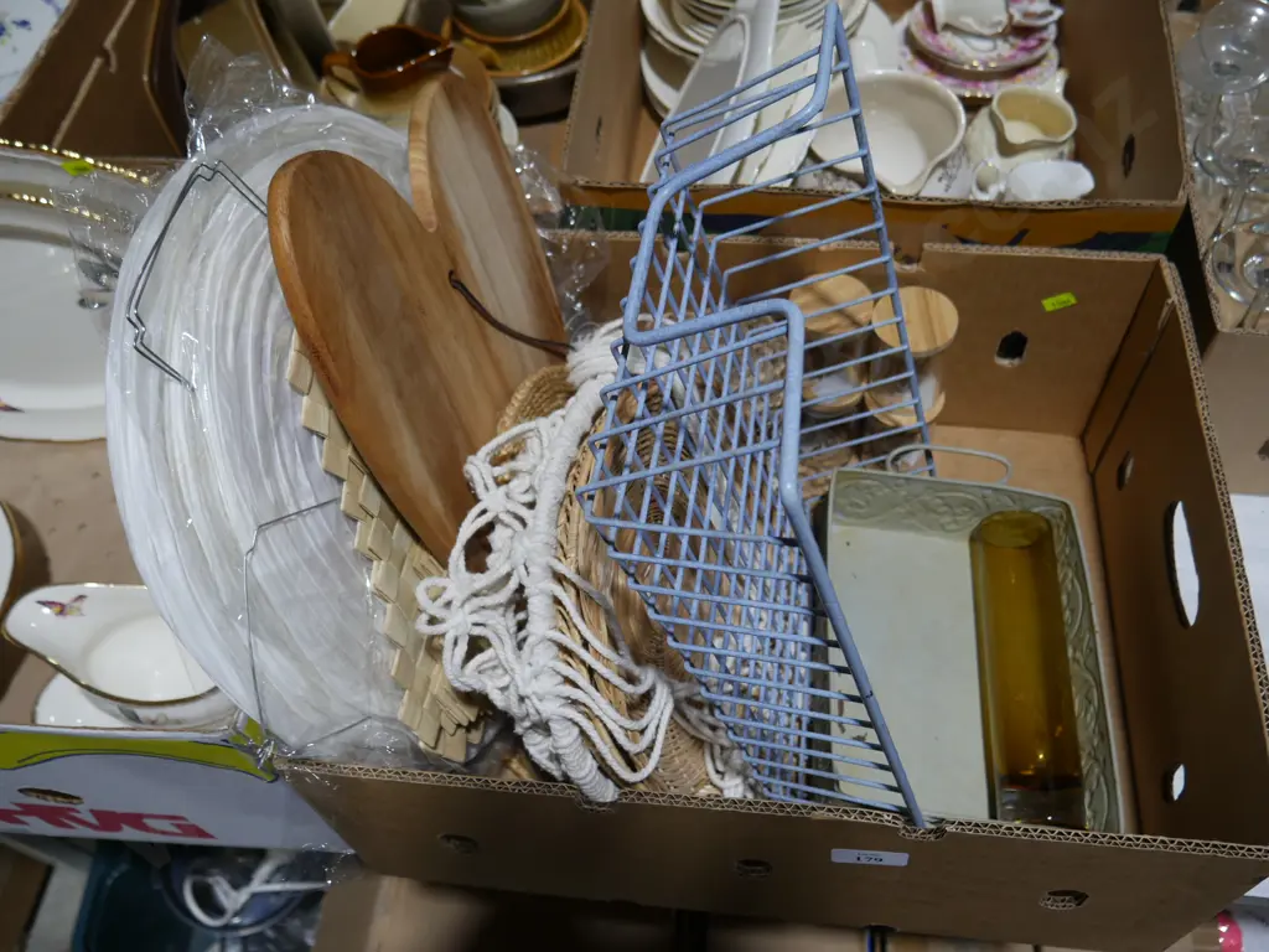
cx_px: 634
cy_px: 476
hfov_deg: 63.4
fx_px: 1026
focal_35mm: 28
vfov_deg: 49.7
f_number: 3.5
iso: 200
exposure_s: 1/125
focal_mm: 14
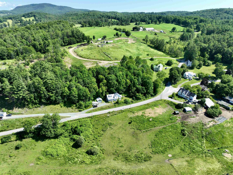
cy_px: 88
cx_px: 116
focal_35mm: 24
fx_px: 162
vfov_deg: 56.8
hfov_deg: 71.6
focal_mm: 12.29
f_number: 2.8
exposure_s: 1/1250
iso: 100
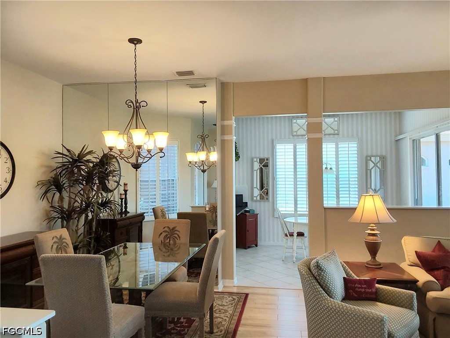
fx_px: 364
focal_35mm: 28
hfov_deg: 63.4
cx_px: 225
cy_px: 169
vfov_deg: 49.7
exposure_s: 1/60.2
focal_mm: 2.91
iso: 100
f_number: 1.9
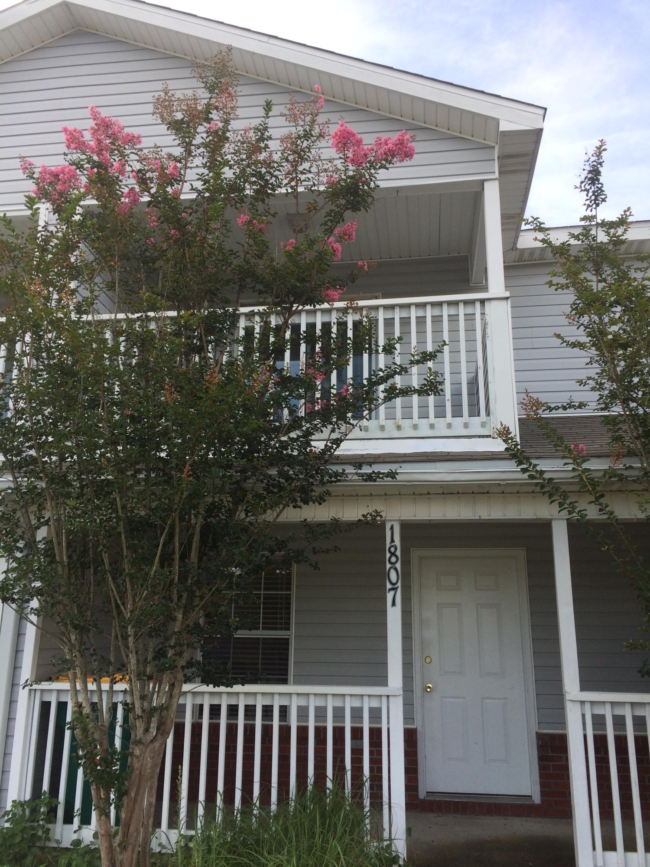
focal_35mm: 29
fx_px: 726
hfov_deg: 48.2
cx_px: 325
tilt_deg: +13.8
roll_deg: -0.4
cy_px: 434
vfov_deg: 61.7
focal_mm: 4.15
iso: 32
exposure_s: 1/363
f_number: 2.2
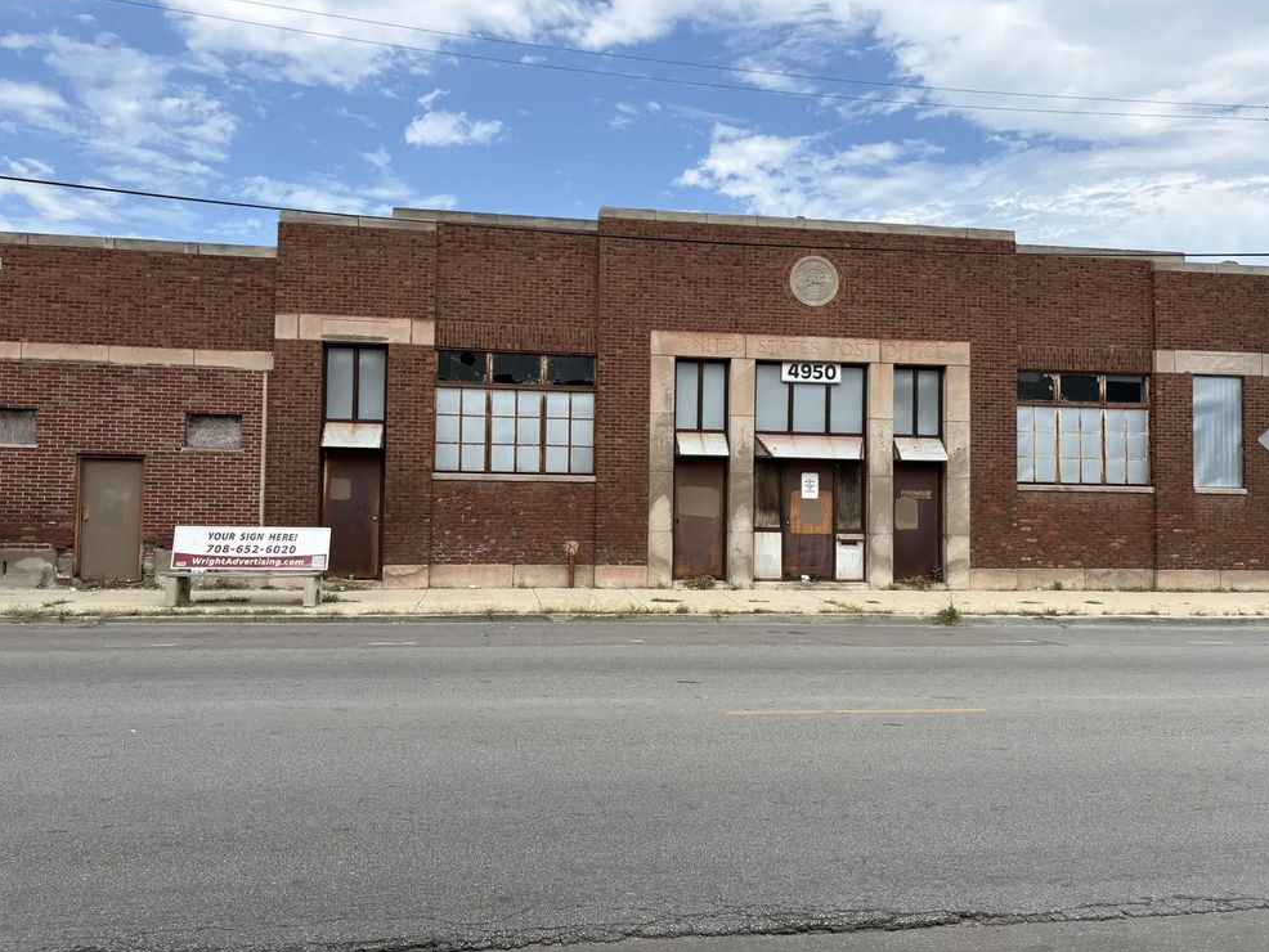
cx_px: 656
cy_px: 462
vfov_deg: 51.4
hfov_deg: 65.3
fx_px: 990
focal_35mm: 27
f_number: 1.6
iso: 50
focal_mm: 5.96
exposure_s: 1/2075
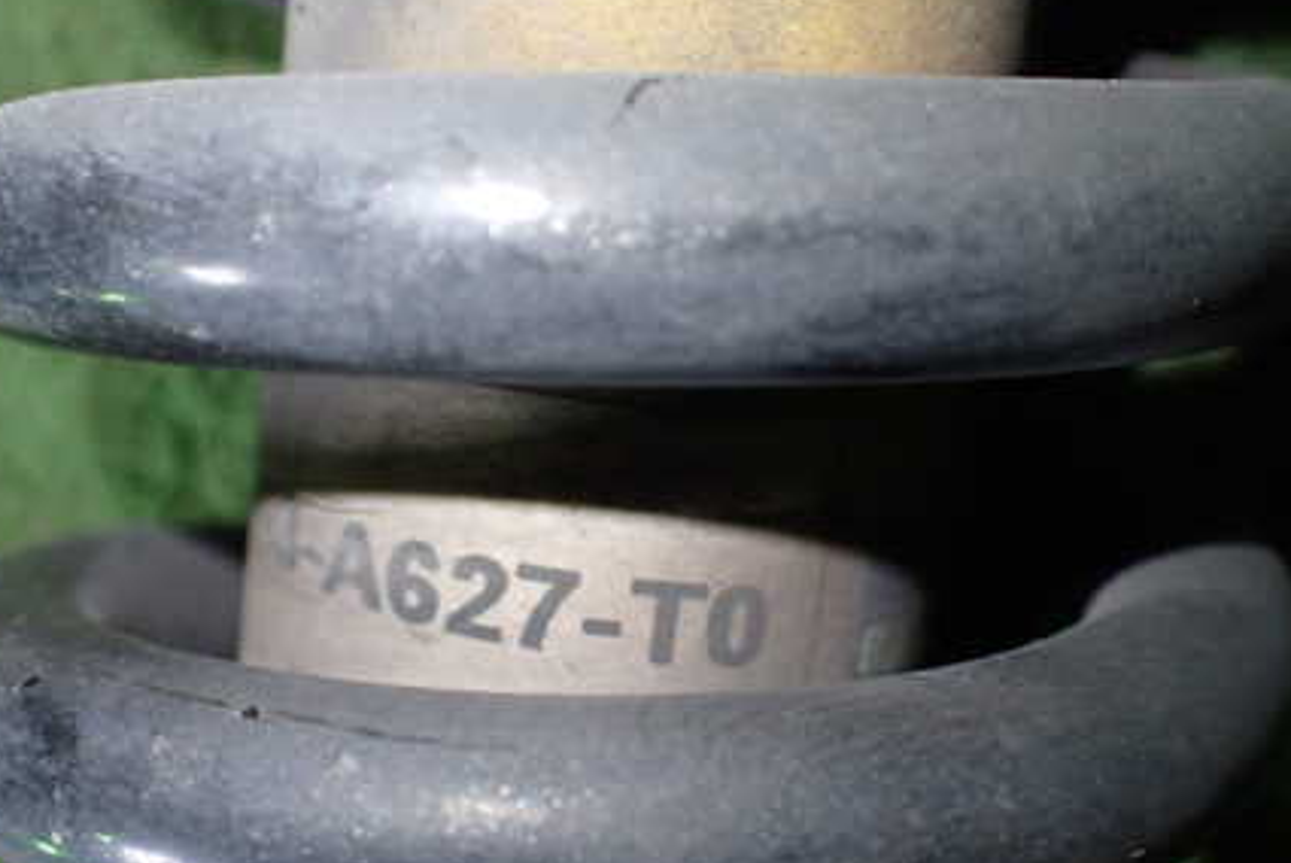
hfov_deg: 44.5
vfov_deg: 30.5
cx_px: 623
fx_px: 1579
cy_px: 520
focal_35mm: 44
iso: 640
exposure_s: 1/125
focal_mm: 5.4
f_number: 2.3
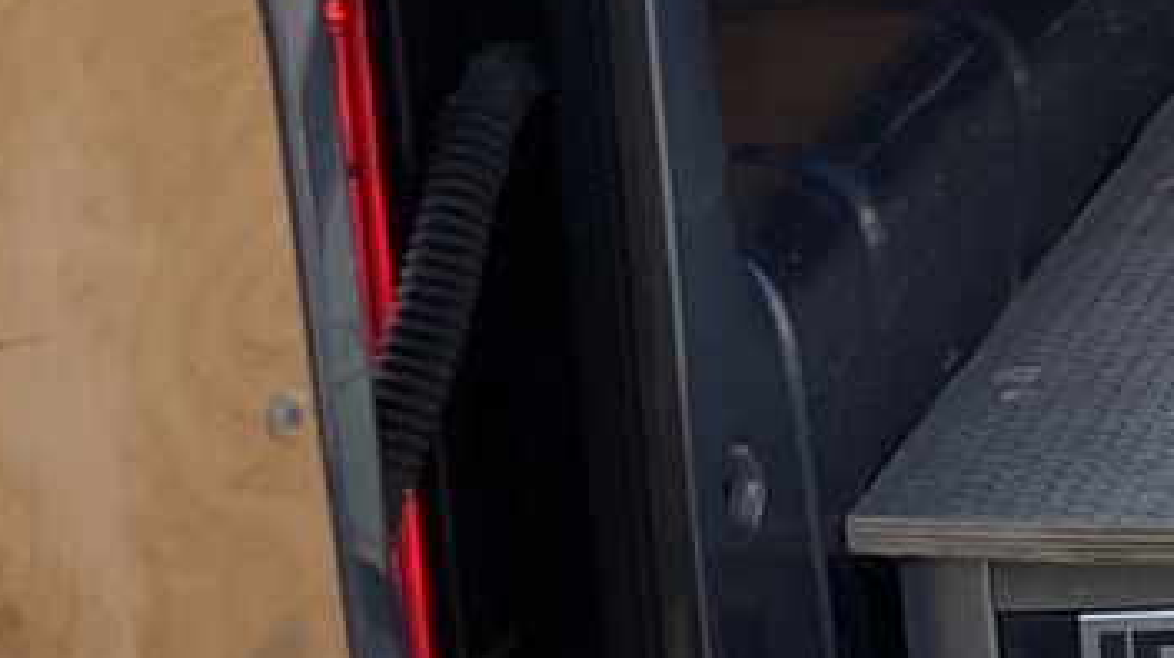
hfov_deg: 10.8
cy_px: -96
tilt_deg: -12.7
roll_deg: +0.4
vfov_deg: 7.2
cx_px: 2903
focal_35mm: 166
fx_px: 5164
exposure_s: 1/694
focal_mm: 3.99
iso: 32
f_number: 1.8
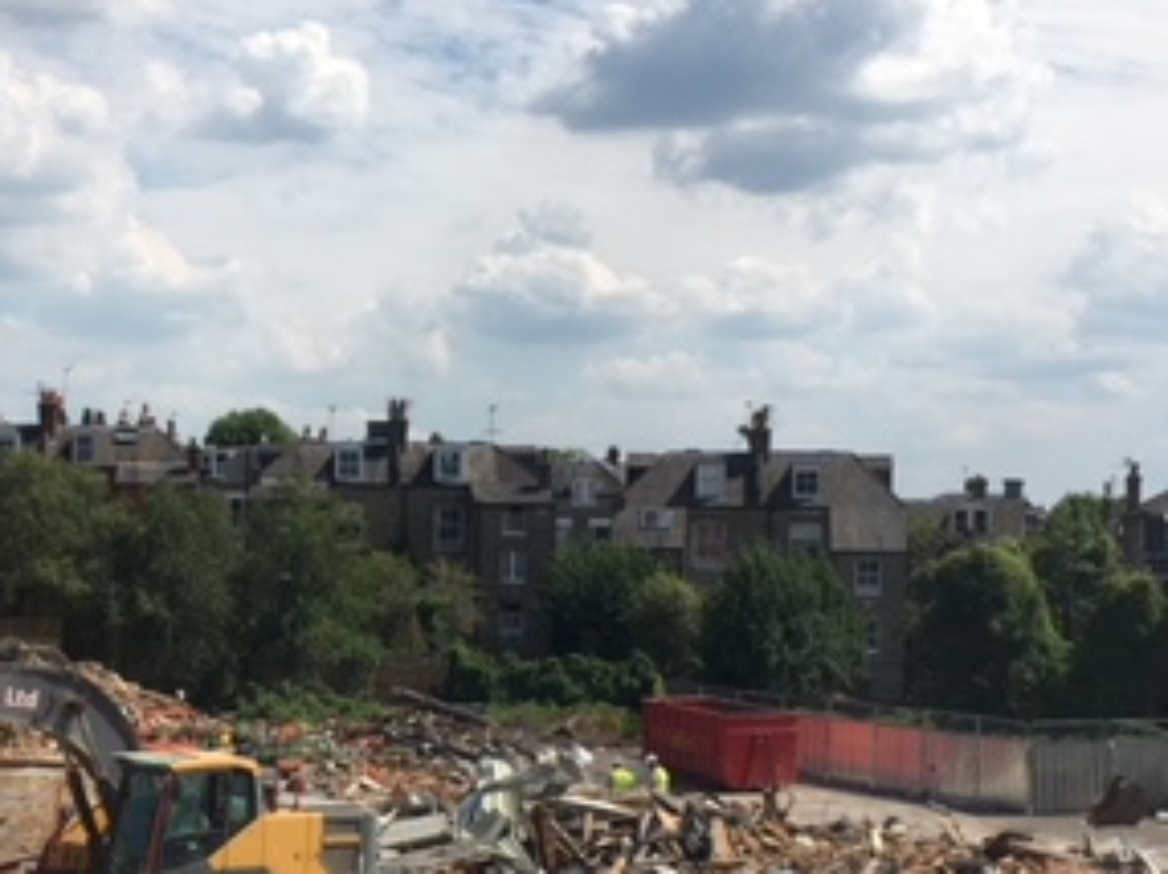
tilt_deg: -2.3
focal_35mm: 65
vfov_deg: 22.4
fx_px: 2191
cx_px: 282
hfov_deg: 29.3
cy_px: 625
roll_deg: -0.3
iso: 25
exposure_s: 1/1637
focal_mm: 4.15
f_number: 2.2
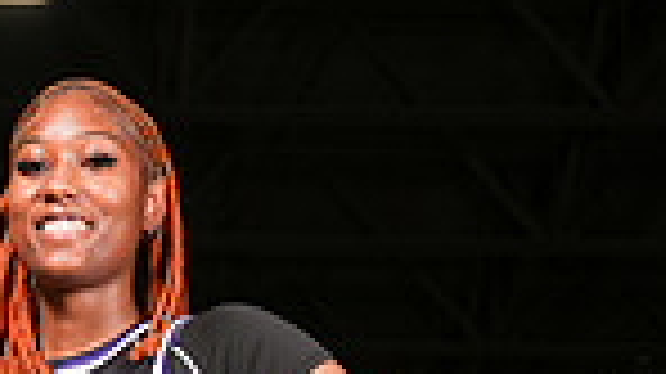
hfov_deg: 16.1
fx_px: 2312
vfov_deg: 8.4
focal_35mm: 131
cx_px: 36
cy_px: 915
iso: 250
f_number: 6.3
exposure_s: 1/200
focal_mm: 41
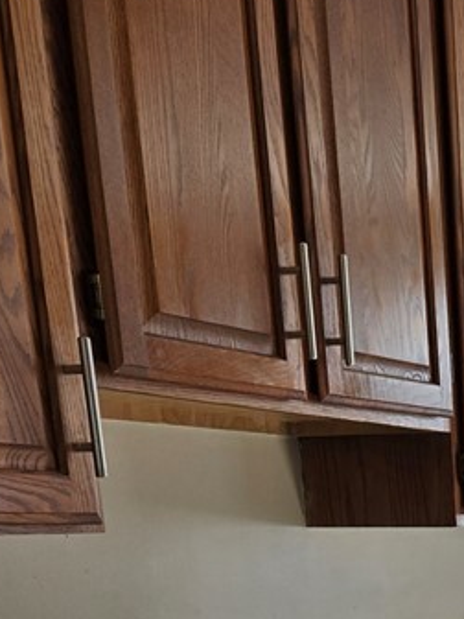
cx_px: 650
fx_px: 1251
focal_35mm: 70
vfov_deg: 24.4
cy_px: 798
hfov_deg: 19.0
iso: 64
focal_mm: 5.4
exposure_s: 1/180
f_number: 1.8
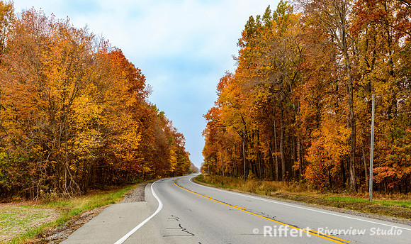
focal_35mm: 47
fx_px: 514
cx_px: 206
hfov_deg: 43.6
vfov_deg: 26.7
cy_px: 137
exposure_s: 1/40
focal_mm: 45
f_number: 8
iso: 800
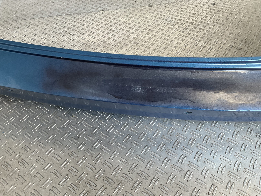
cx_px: 130
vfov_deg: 48.2
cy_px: 98
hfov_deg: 61.7
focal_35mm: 29
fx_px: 219
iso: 64
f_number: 1.8
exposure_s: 1/50
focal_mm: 3
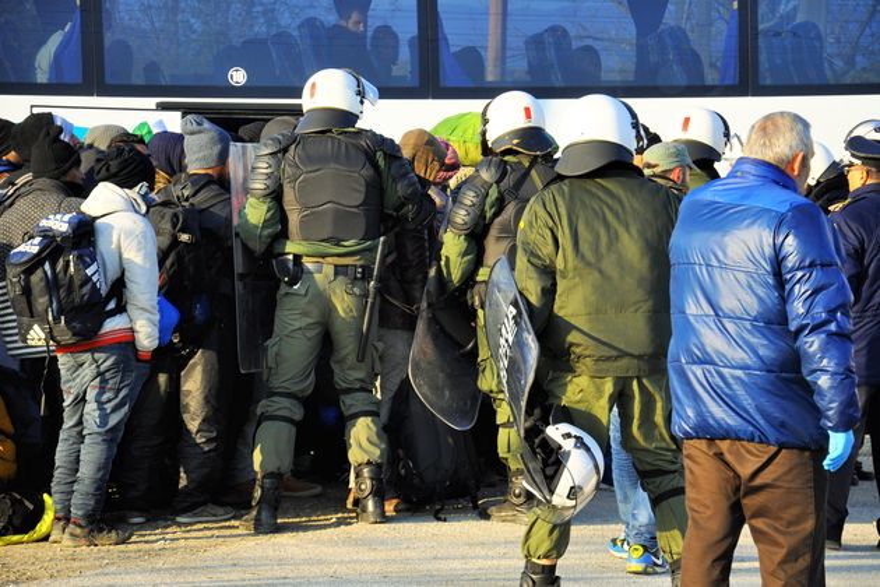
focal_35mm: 138
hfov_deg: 14.9
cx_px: 440
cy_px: 294
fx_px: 3373
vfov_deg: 9.9
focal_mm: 92
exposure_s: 1/400
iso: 320
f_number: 5.6
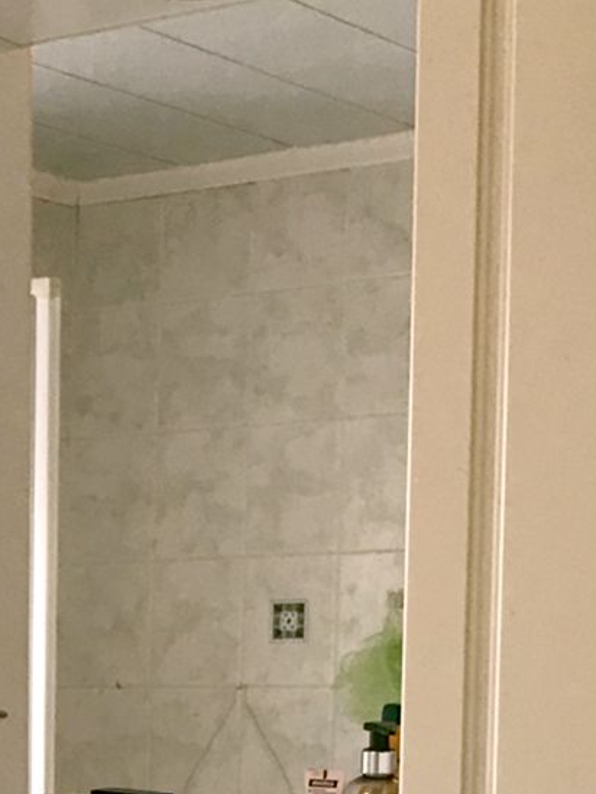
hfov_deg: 14.1
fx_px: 2341
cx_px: -116
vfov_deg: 18.4
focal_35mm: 102
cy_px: 913
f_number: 1.8
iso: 40
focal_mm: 3.99
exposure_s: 1/20
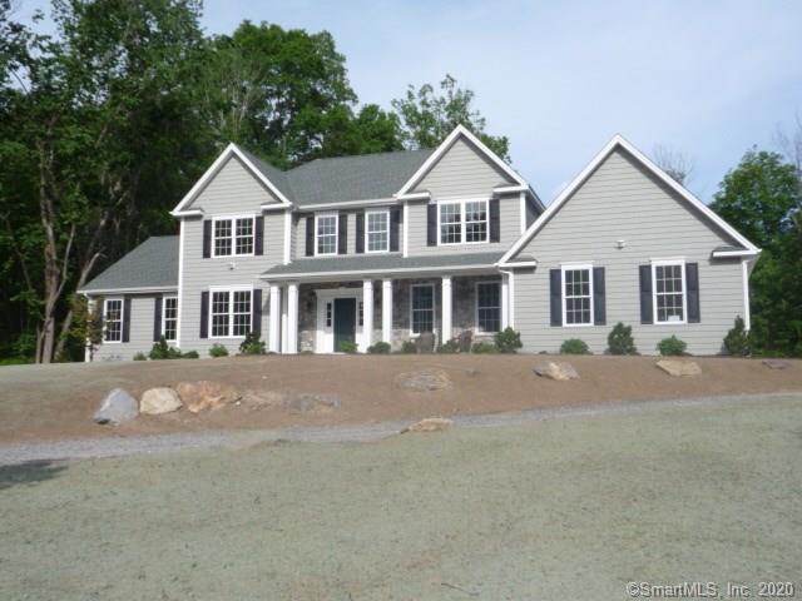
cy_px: 300
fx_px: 834
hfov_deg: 51.4
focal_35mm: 36
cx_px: 401
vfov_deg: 39.7
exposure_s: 1/800
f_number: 4
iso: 100
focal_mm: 4.4
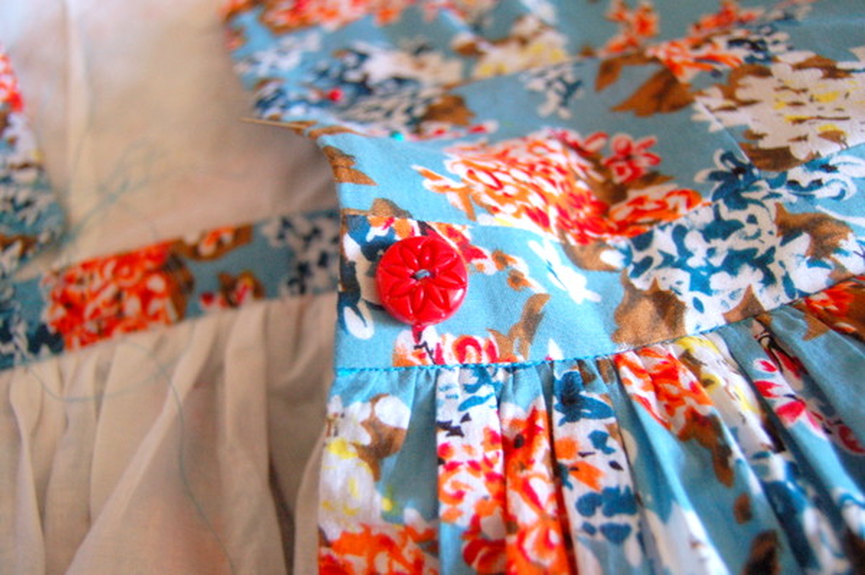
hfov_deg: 49.6
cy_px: 288
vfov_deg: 34.2
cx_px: 432
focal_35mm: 39
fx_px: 936
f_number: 4
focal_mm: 26
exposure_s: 1/50
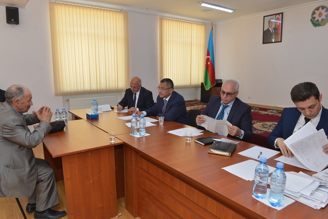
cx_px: 160
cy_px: 110
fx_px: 228
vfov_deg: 51.3
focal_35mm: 25
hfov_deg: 71.5
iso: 640
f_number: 6.3
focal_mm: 24
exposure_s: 1/125
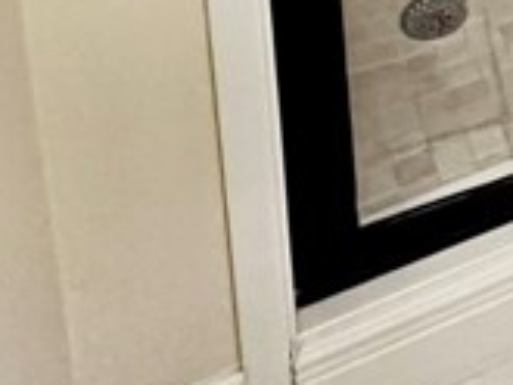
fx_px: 1290
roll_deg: -0.6
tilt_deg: -11.6
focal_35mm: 87
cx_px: 780
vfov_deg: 11.7
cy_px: -689
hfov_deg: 19.5
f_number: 2.2
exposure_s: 1/60
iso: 320
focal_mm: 2.22
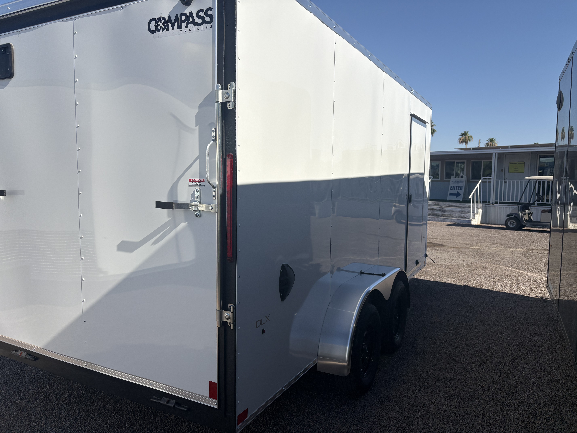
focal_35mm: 26
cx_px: 288
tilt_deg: -5.2
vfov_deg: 53.1
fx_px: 433
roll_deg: -1.9
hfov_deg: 67.3
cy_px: 216
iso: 50
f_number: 1.6
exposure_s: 1/5814
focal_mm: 5.96
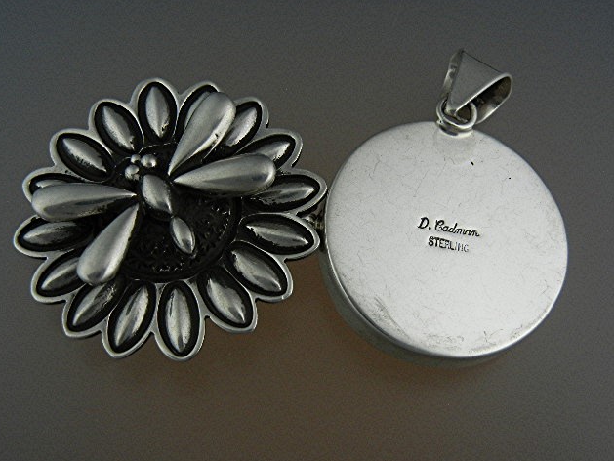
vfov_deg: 24.4
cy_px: 233
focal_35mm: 60
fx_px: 1064
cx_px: 304
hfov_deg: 32.2
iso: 317
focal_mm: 10.6
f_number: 4
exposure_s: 1/59.7
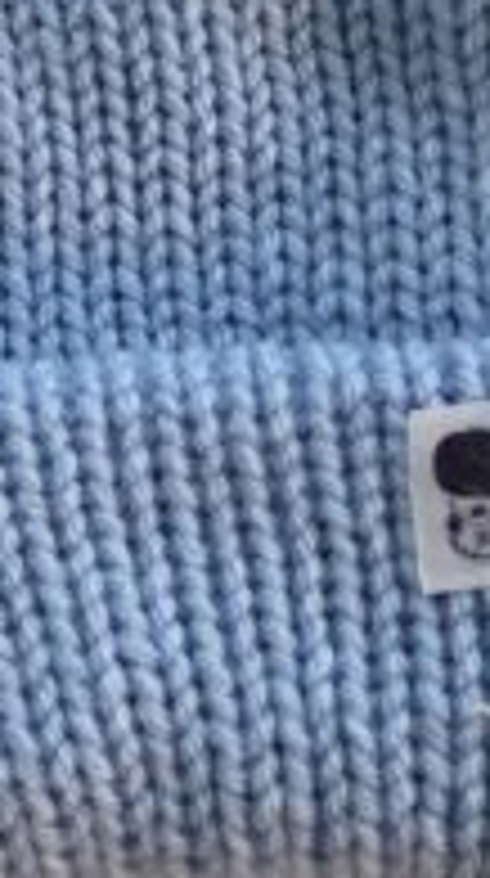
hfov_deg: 11.6
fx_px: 2391
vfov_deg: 20.4
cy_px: 86
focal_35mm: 103
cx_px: 22
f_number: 1.8
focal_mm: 5.4
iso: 1600
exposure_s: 1/120
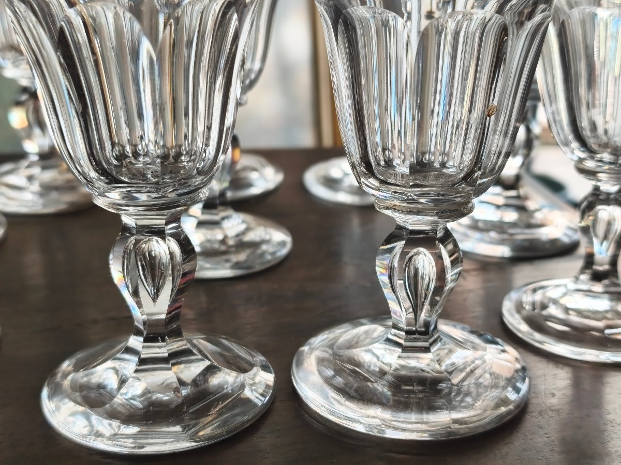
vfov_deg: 31.5
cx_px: 310
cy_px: 232
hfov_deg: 41.2
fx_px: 825
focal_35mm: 46
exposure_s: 1/100
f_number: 1.7
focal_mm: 6.06
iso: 100
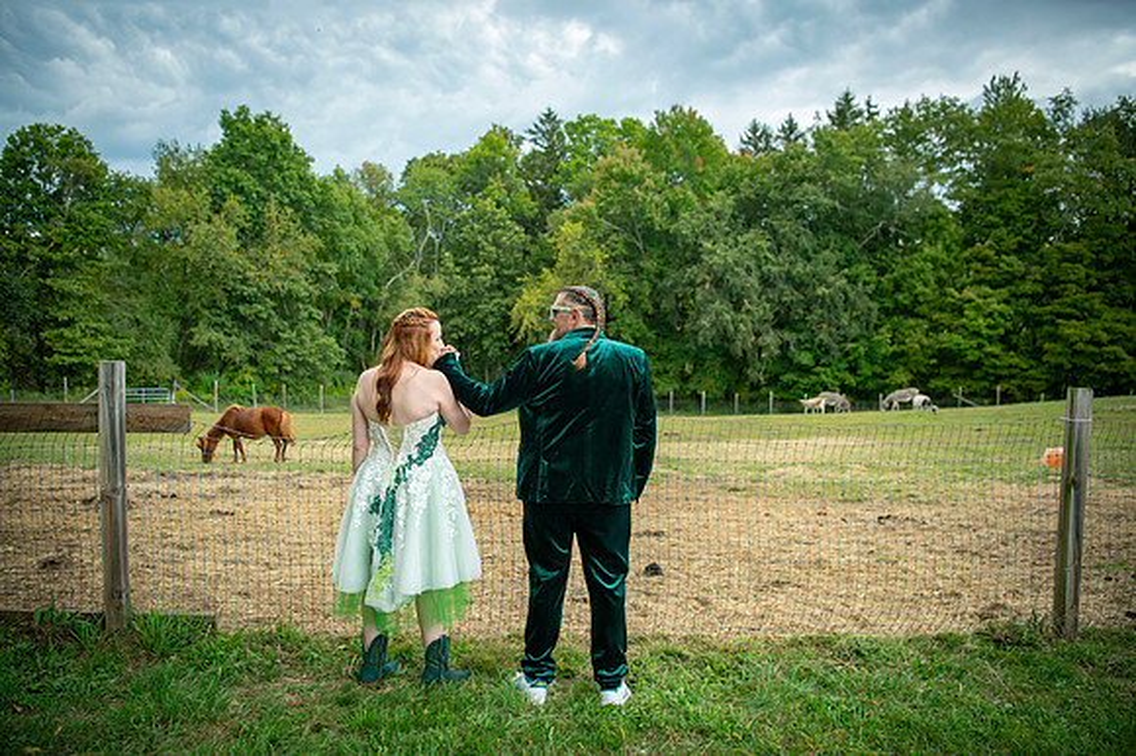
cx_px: 568
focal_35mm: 24
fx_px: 767
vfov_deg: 52.5
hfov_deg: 73.1
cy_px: 378
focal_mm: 24
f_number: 2.8
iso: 400
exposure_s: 1/1250
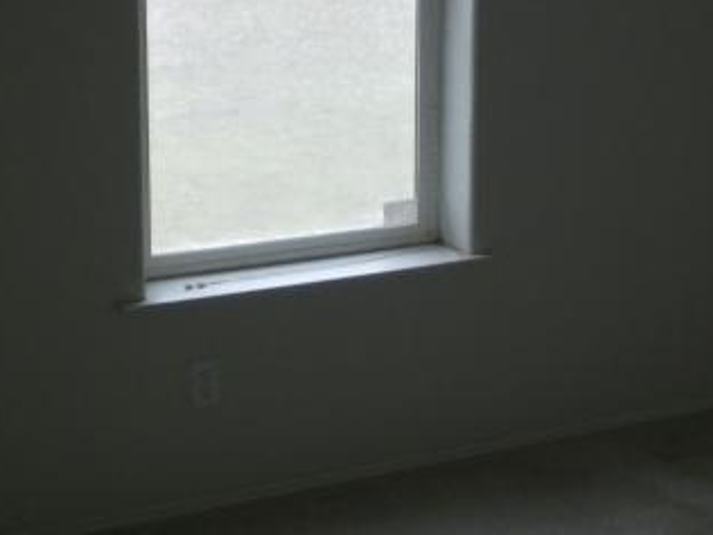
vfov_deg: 18.9
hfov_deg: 25.3
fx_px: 1586
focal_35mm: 77
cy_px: 102
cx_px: 420
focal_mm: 6.3
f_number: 3.1
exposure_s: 1/60
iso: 100
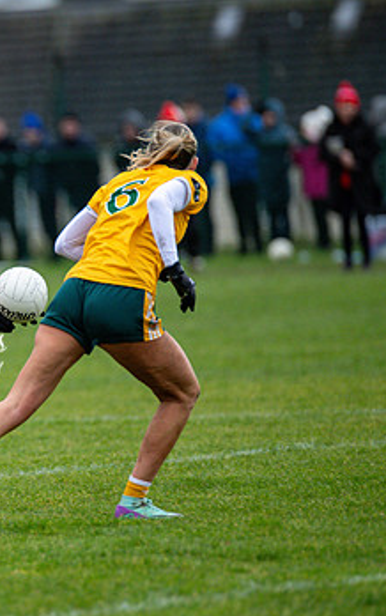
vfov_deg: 4.1
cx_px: -113
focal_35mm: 509
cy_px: 312
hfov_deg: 2.6
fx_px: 8553
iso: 2000
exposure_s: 1/640
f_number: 2.8
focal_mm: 300
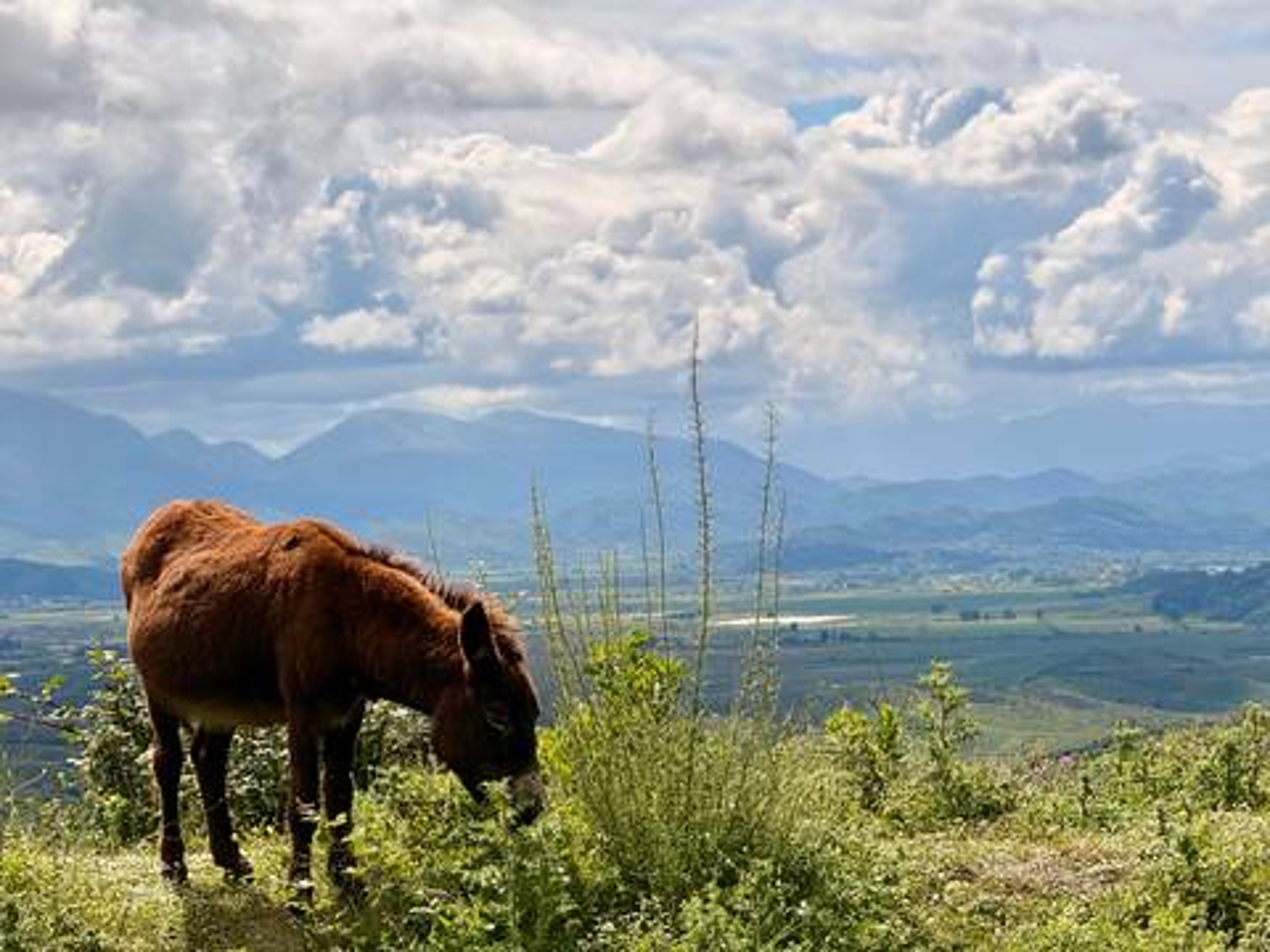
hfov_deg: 16.4
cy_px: 476
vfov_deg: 12.3
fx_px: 4403
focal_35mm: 120
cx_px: 635
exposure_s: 1/3195
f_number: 2.8
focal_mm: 15.66
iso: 40
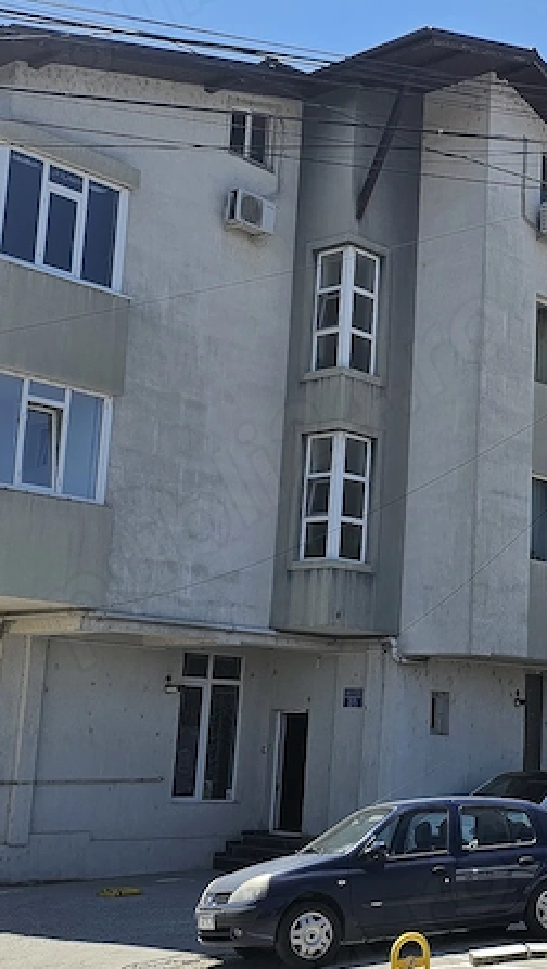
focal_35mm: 56
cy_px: 507
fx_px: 1442
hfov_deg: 20.9
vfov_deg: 37.2
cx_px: 530
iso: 10
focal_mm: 6.3
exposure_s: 1/809
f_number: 1.7
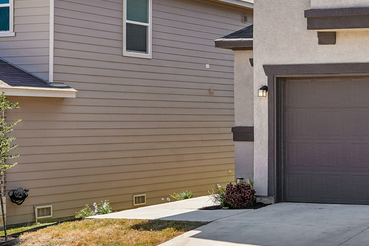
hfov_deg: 23.6
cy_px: -26
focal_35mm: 78
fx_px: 803
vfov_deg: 16.9
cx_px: 446
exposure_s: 1/250
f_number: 8
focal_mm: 30.5
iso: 100
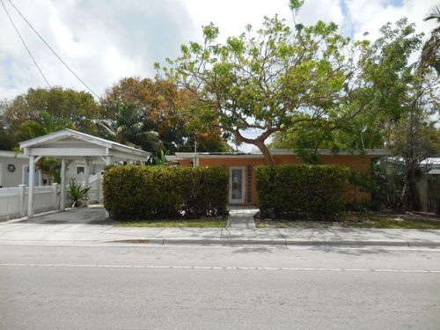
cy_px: 165
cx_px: 220
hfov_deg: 69.4
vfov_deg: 54.9
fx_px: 318
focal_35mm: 25
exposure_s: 1/640
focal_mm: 4.5
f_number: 6.6
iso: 125
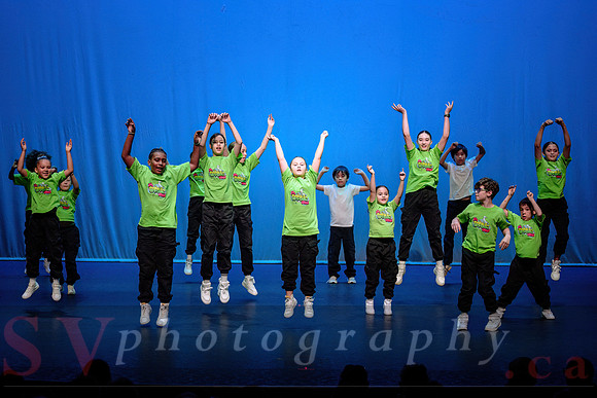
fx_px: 1779
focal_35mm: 107
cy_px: 173
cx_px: 298
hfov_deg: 19.1
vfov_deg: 12.8
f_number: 2.8
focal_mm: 95
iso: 1250
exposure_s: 1/500
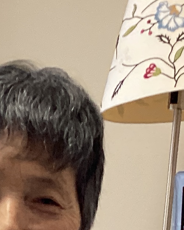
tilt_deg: -2.7
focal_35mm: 158
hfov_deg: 9.7
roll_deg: +0.0
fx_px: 1076
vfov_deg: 11.8
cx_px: -32
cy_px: 326
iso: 100
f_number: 2.4
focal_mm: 3.3
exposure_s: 1/50
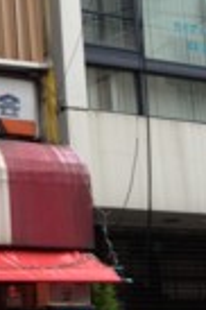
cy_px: 122
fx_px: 1033
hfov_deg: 10.7
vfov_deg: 17.1
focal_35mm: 120
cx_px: -154
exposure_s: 1/205
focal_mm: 4.28
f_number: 2.4
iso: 64
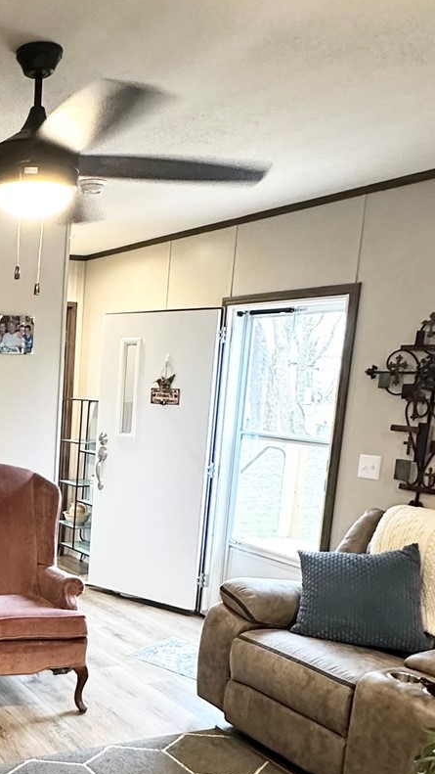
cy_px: 513
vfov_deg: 53.0
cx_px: -81
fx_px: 759
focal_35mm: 37
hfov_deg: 28.1
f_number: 2.2
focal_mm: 2.22
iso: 320
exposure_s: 1/60
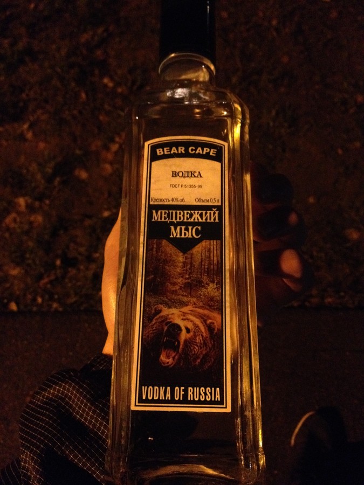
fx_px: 491
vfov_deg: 52.6
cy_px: 242
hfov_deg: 40.7
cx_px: 182
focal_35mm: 35
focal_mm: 4.28
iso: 800
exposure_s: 1/15
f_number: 2.4
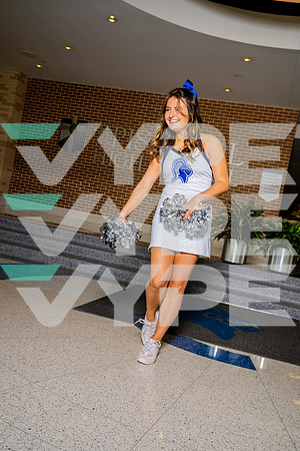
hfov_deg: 35.9
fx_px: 462
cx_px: 150
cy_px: 226
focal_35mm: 37
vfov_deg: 51.9
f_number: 5.6
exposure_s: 1/250
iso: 200
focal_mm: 37
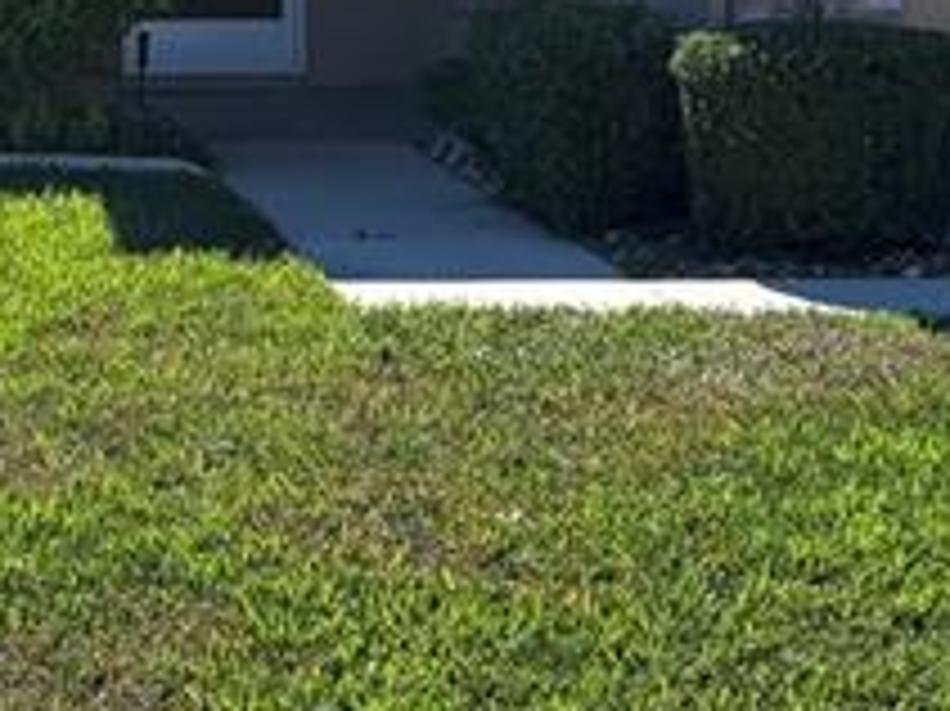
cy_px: 158
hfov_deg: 15.6
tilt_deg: -5.1
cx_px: 324
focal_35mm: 126
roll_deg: -0.5
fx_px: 3456
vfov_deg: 11.7
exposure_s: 1/3021
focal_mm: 5.96
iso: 50
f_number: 1.6
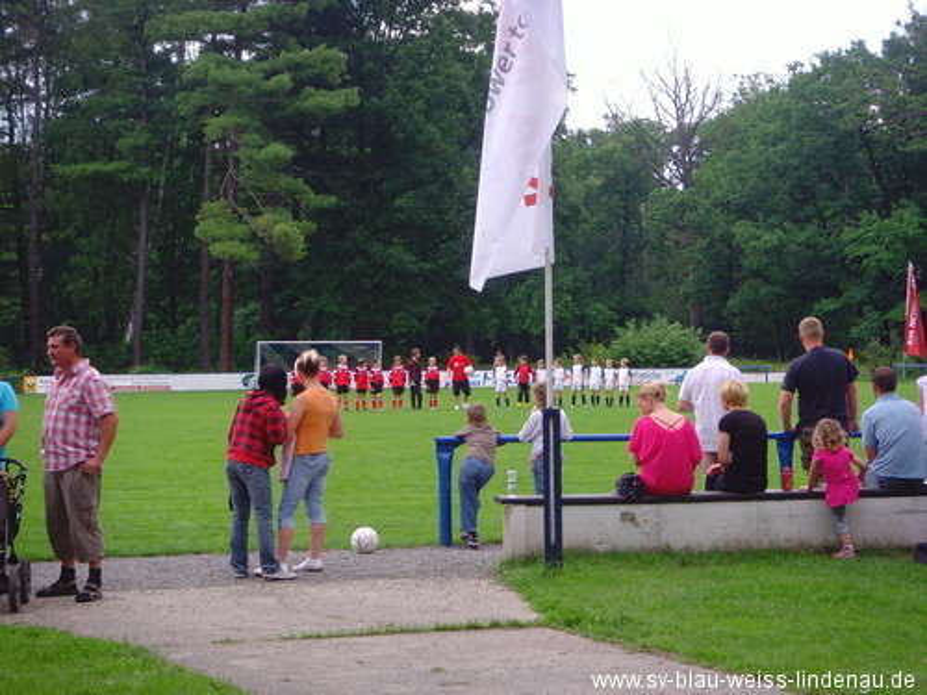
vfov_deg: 18.4
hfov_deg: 24.4
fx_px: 2142
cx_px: 464
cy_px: 348
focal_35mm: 80
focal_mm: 13.7
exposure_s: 1/180
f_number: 4.2
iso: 80
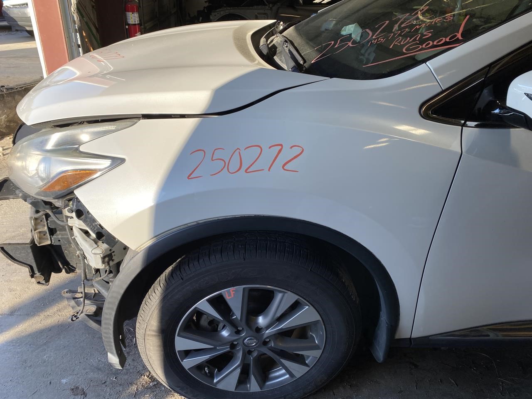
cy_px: 200
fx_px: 400
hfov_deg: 67.3
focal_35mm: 26
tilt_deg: -29.6
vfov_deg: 53.1
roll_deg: -4.4
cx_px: 266
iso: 32
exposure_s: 1/268
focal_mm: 4.25
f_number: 1.8
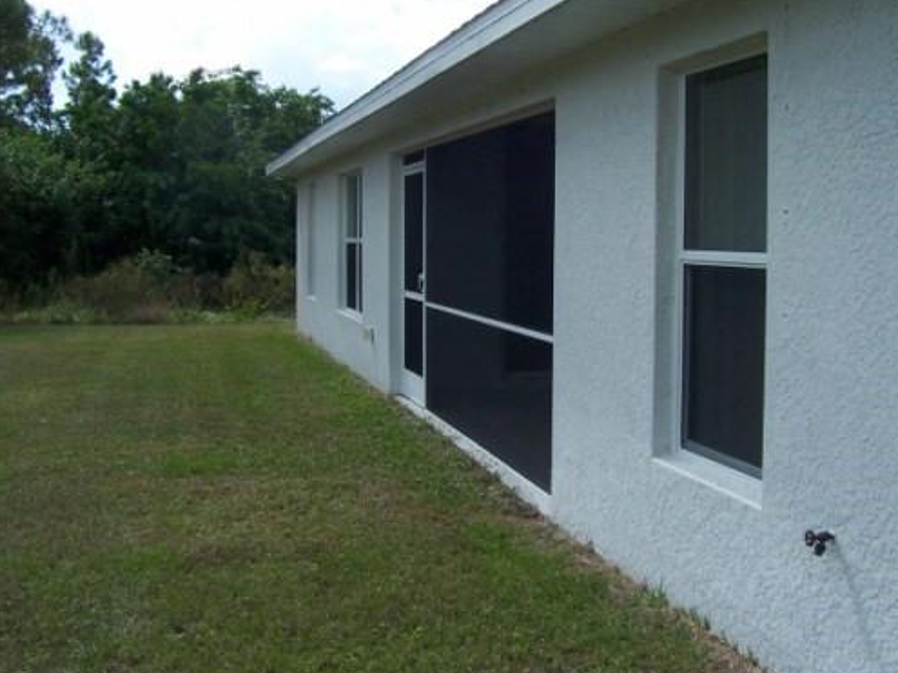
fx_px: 1141
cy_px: 292
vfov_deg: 32.8
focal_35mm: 44
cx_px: 544
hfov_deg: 42.7
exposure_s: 1/250
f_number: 5.6
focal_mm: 5.6
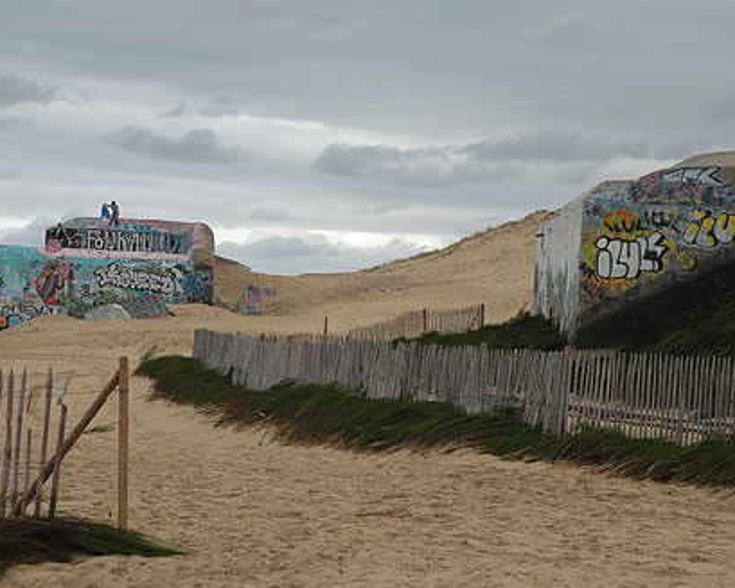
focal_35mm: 100
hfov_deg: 19.2
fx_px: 2175
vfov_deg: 15.4
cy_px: 290
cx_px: 368
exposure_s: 1/147
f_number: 5.6
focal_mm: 16.4
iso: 64
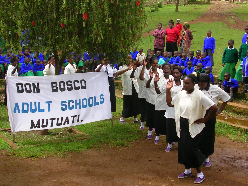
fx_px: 451
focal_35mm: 63
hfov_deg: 30.7
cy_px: 93
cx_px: 124
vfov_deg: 23.3
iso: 50
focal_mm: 9.6
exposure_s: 1/237
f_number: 3.5
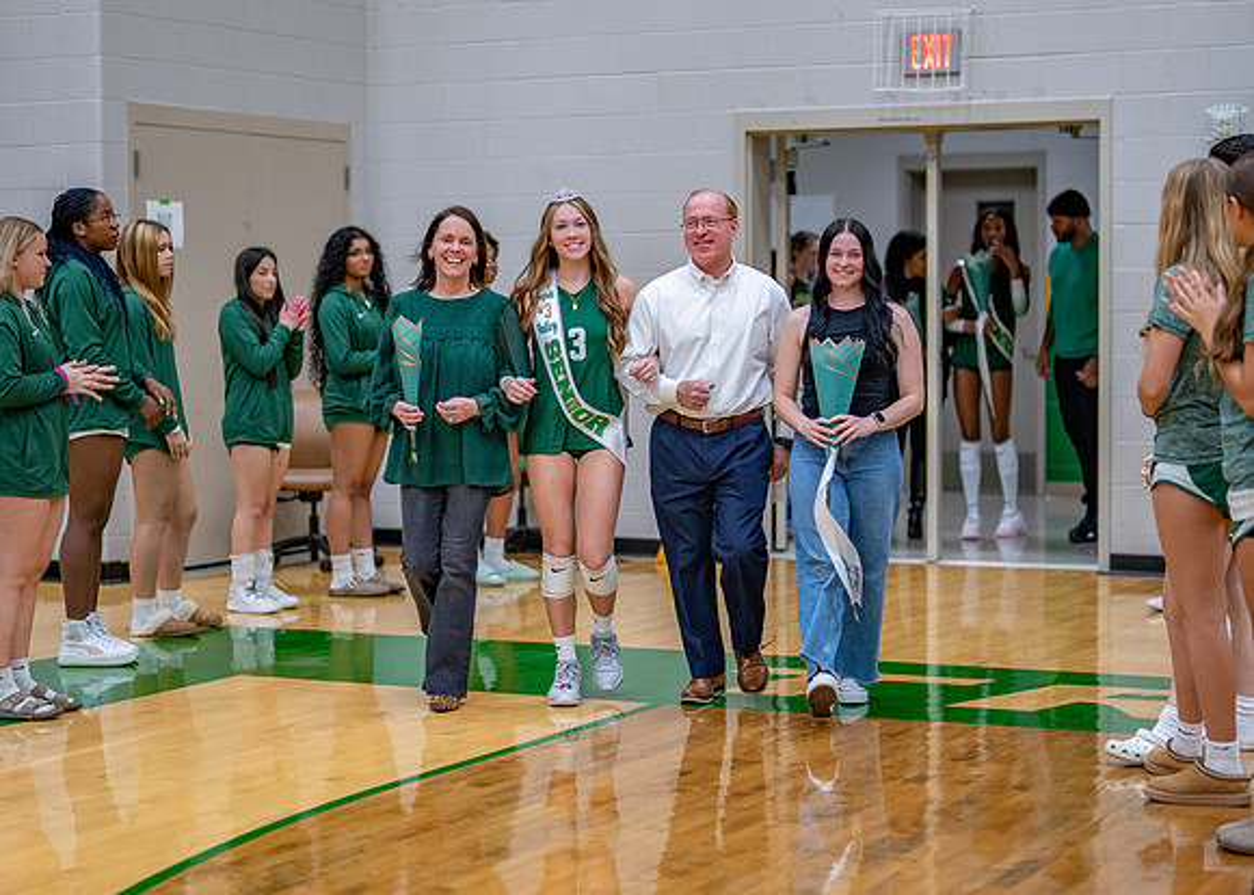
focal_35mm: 78
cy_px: 447
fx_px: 2781
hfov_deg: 25.4
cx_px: 600
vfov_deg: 18.3
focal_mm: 50
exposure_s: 1/640
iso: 500
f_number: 1.2
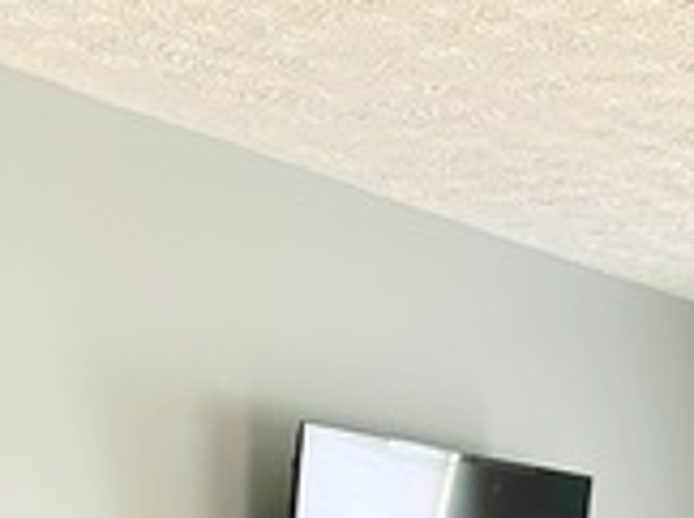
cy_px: 933
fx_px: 1982
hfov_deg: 18.9
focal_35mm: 99
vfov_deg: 13.4
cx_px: 799
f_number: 1.78
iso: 500
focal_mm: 6.86
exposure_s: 1/60
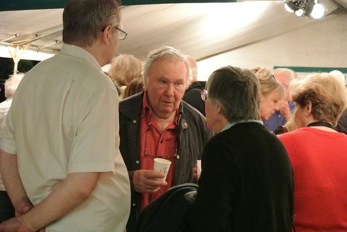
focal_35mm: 81
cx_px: 174
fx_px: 781
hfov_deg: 25.0
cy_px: 116
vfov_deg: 16.9
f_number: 3.8
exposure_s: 1/100
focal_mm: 30
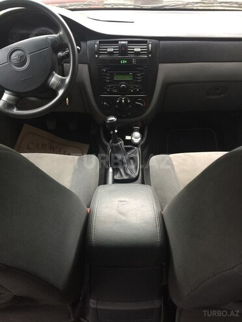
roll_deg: +2.8
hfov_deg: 48.2
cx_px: 121
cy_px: 161
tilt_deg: -31.8
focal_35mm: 29
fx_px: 270
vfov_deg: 61.7
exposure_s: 1/33
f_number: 2.2
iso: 160
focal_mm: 4.15
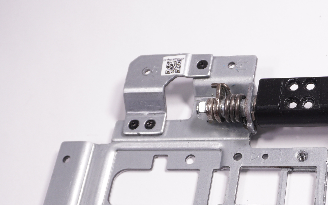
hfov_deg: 27.4
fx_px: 652
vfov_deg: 17.7
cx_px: 284
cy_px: 169
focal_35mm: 73
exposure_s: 1/160
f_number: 5.6
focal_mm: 25
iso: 320
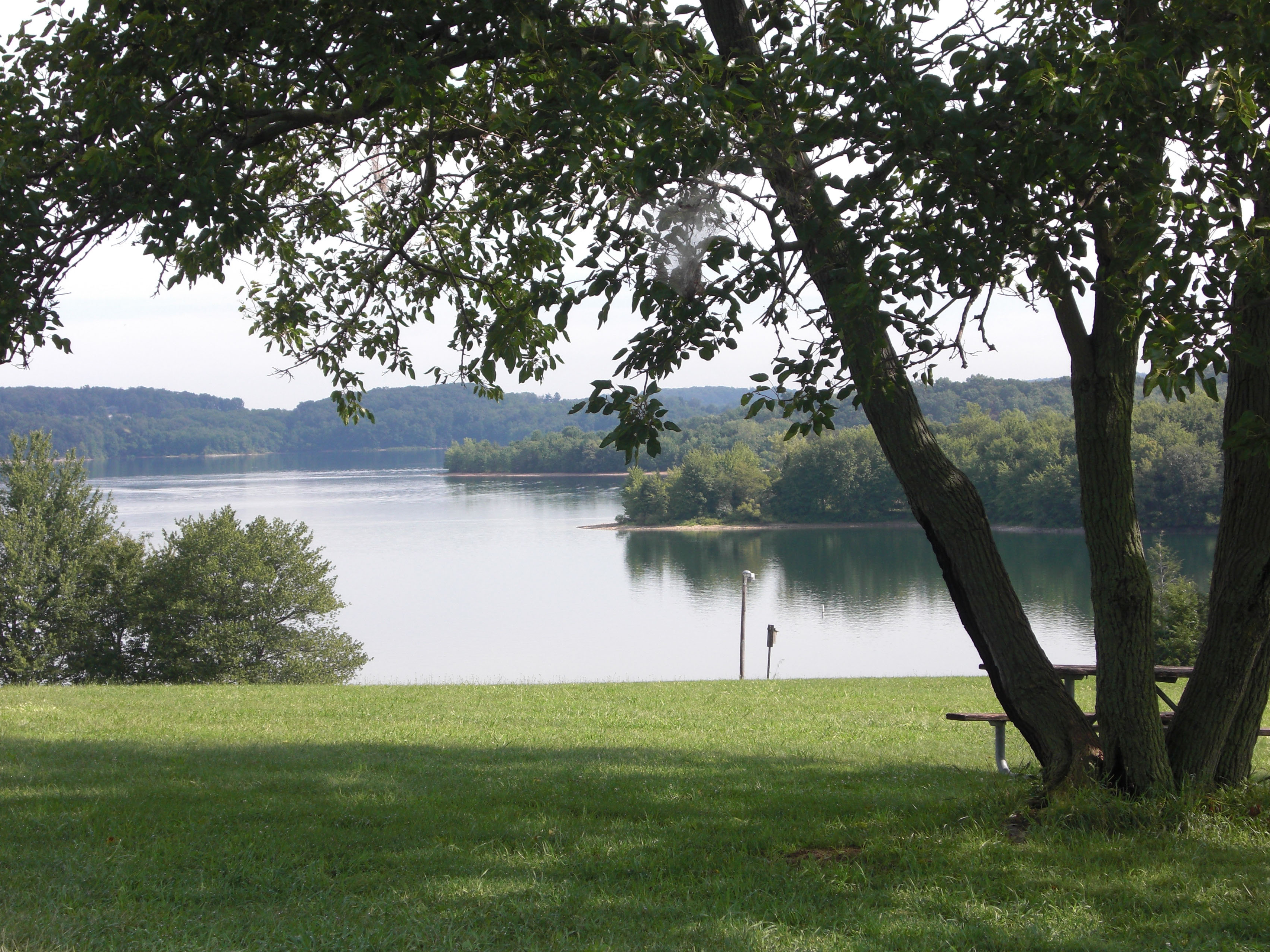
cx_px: 619
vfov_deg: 18.7
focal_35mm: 79
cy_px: 472
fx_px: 2898
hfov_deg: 24.7
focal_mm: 13.1
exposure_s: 1/250
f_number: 4.2
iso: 50
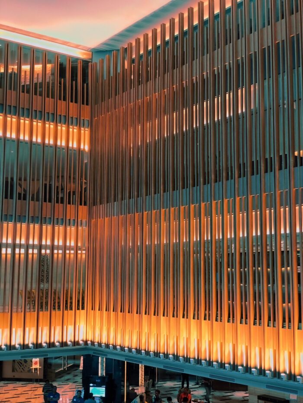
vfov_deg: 36.8
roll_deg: -0.8
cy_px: 202
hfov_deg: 28.0
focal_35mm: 52
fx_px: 607
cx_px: 152
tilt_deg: +8.4
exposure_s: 1/41
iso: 100
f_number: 2.4
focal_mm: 6
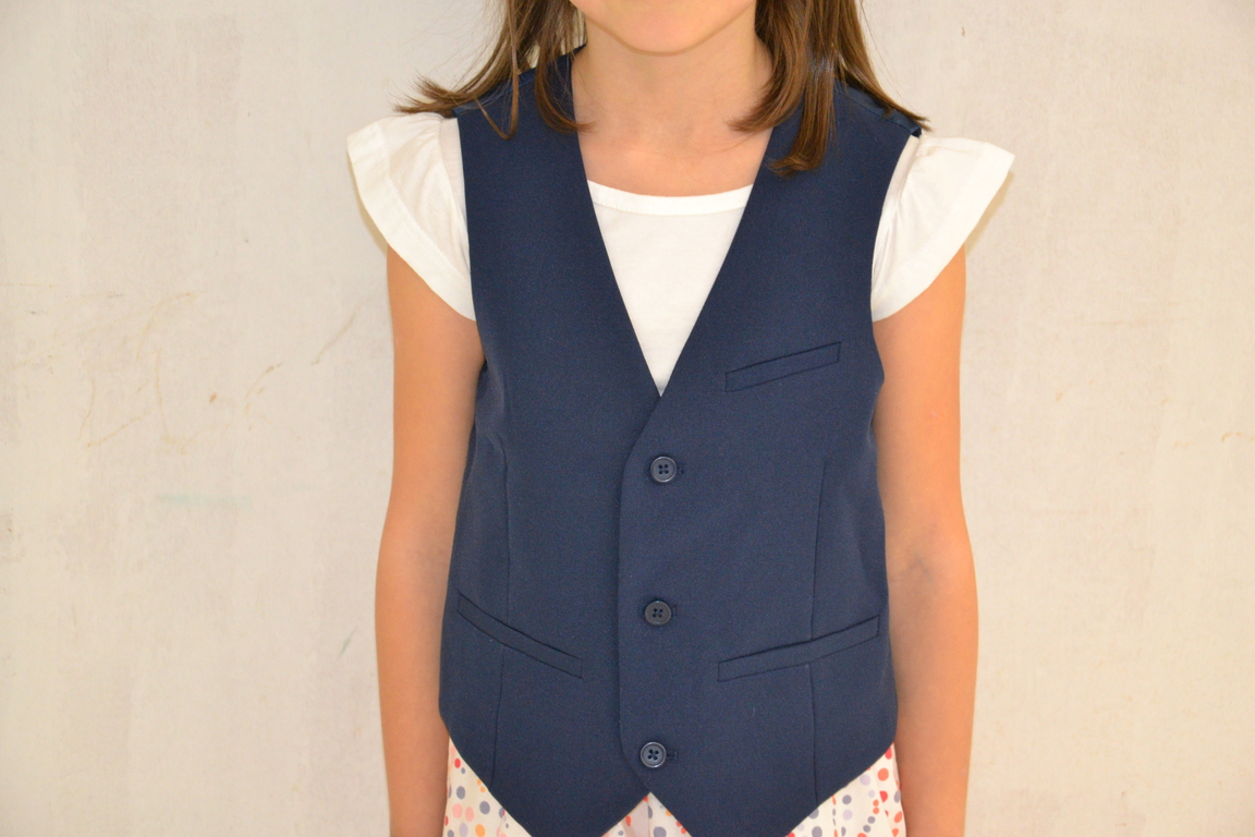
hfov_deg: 20.6
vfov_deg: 13.8
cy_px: 418
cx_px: 628
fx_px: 3451
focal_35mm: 99
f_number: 5.3
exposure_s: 1/60
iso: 1800
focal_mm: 66
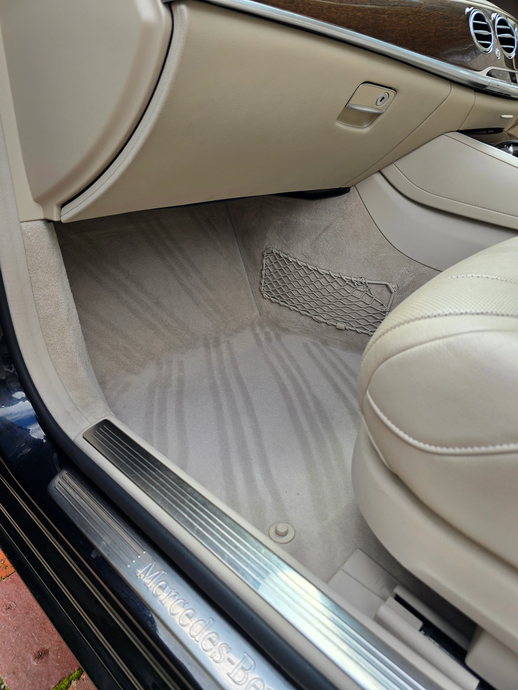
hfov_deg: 58.9
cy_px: 345
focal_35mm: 23
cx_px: 259
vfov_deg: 73.9
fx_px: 459
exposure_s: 1/180
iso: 16
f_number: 1.7
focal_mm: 6.3
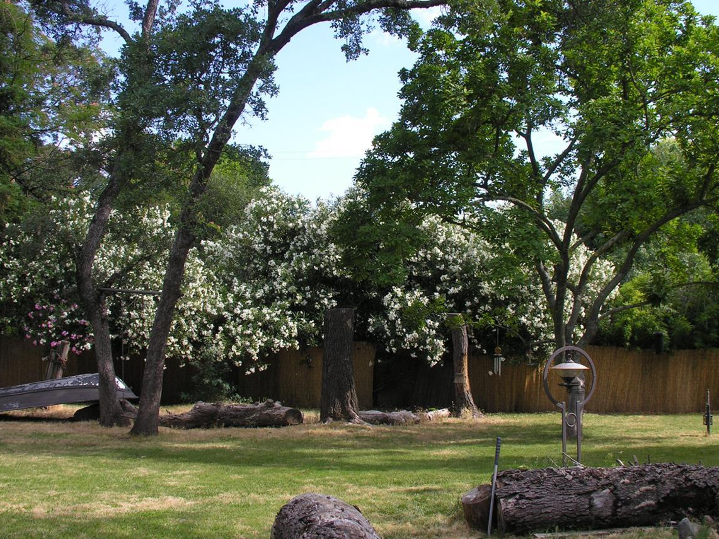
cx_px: 380
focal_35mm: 46
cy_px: 281
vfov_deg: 31.5
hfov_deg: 41.2
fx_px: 955
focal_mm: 8.9
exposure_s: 1/130
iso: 50
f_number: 5
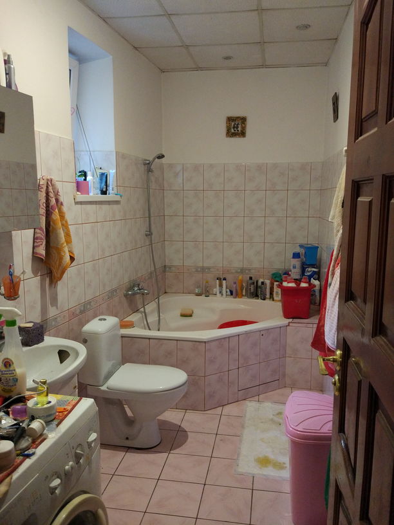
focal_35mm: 28
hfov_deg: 49.7
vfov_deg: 63.4
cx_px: 197
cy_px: 262
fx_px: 425
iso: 749
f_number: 2
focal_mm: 4.26
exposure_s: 1/14
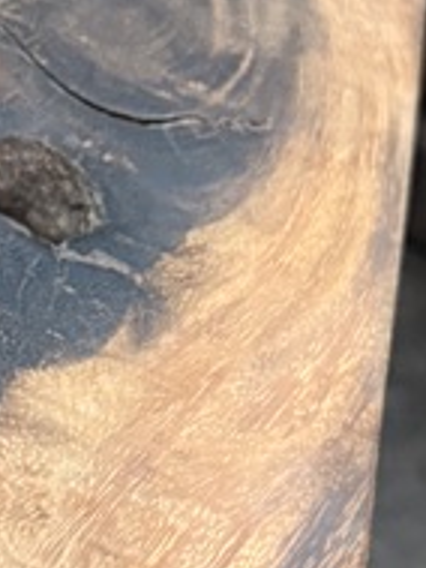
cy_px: 310
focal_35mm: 130
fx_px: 2131
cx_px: -75
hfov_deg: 11.2
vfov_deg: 15.2
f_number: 1.78
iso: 800
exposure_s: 1/40
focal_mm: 6.76
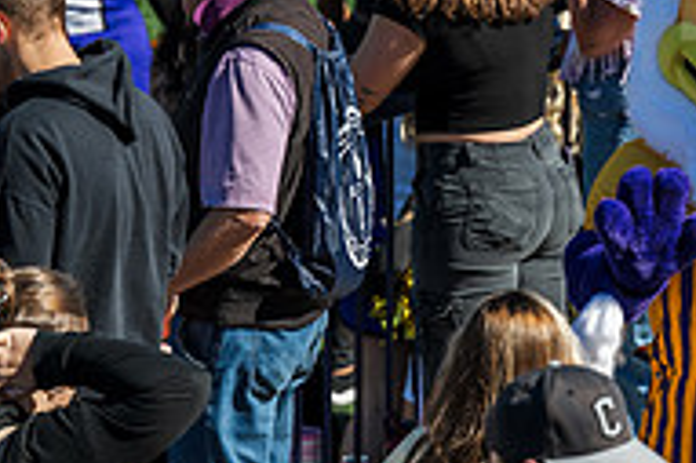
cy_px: 177
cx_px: 572
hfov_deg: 4.8
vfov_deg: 3.2
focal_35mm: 426
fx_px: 8229
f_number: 5
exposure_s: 1/1000
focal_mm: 140
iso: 160
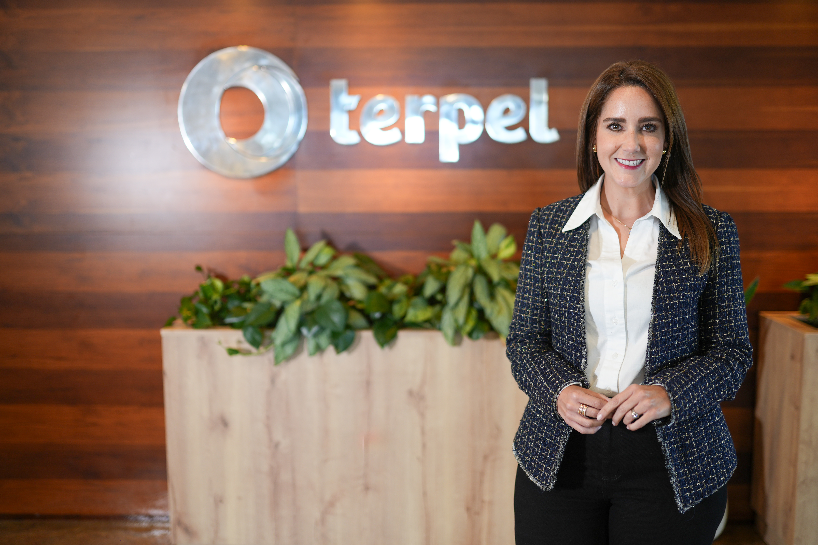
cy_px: 272
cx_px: 409
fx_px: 795
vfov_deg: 37.9
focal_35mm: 35
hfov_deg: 54.4
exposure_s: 1/40
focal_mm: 35
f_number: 1.6
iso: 100
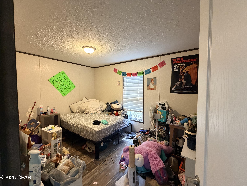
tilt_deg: -2.0
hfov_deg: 102.1
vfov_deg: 85.7
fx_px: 100
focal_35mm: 14
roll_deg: -0.5
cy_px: 93
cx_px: 124
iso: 500
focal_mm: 2.22
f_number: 2.2
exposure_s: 1/60
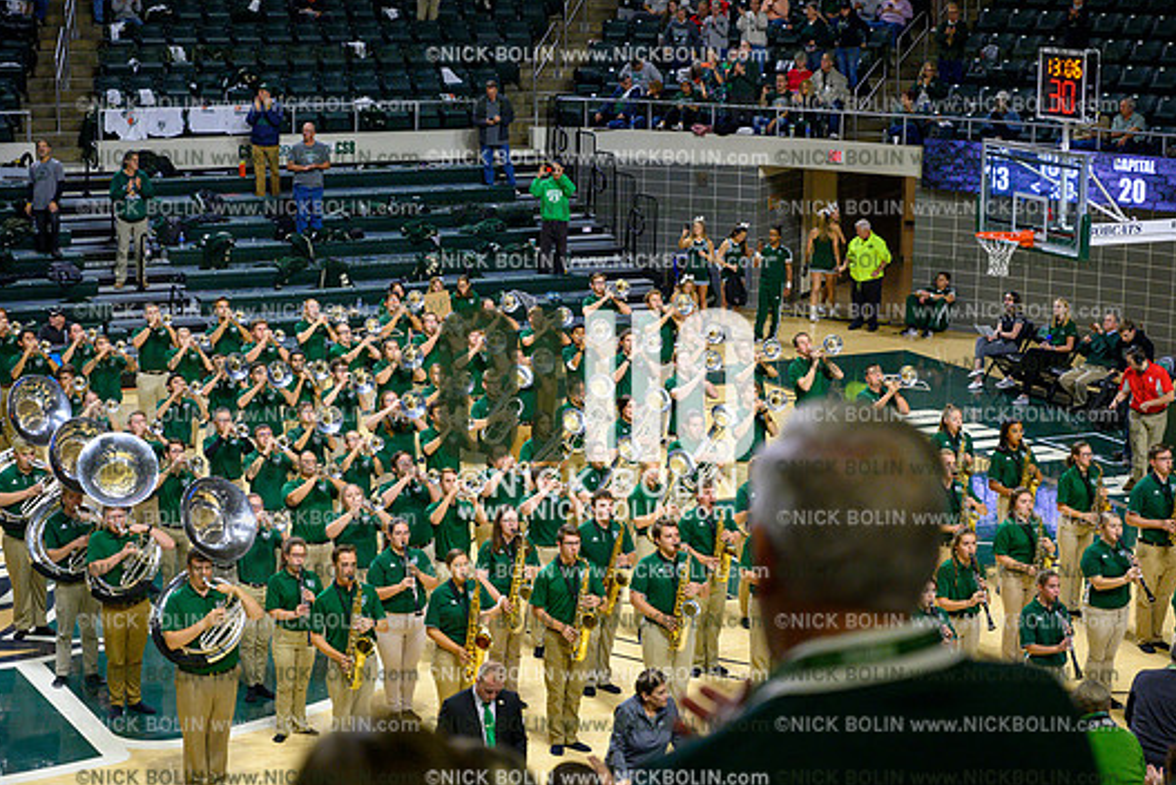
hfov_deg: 26.3
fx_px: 2517
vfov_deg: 17.7
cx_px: 596
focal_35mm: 77
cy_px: 416
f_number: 4.5
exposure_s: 1/500
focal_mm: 70
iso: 3200
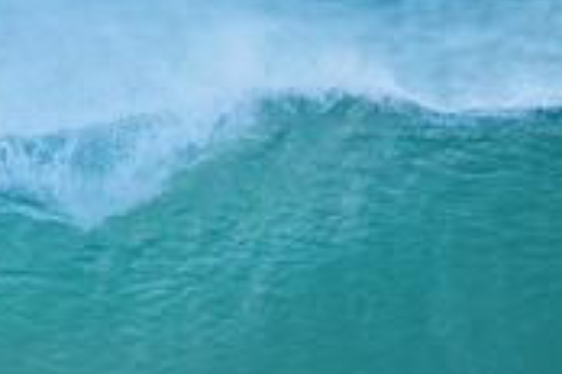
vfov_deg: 0.5
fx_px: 41710
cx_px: -90
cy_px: 453
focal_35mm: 2672
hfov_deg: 0.8
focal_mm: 800
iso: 6400
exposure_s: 1/1250
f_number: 11
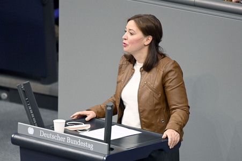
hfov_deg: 4.9
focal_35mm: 420
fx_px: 2821
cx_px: 121
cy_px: 80
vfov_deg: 3.3
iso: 8000
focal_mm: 420
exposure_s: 1/250
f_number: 5.6
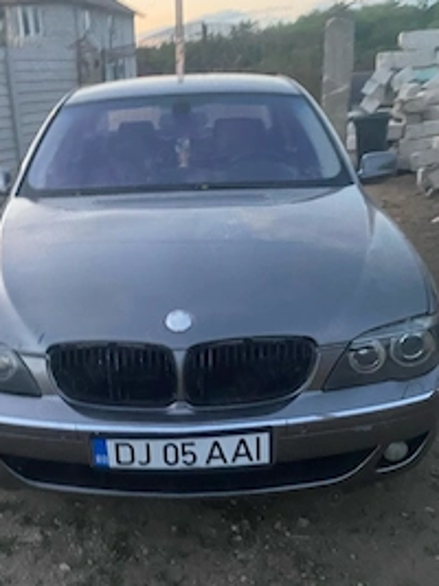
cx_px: 147
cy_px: 395
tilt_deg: -25.2
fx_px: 660
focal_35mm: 39
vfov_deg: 47.0
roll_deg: +1.2
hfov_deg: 36.4
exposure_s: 1/25
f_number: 1.8
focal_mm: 4.25
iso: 640
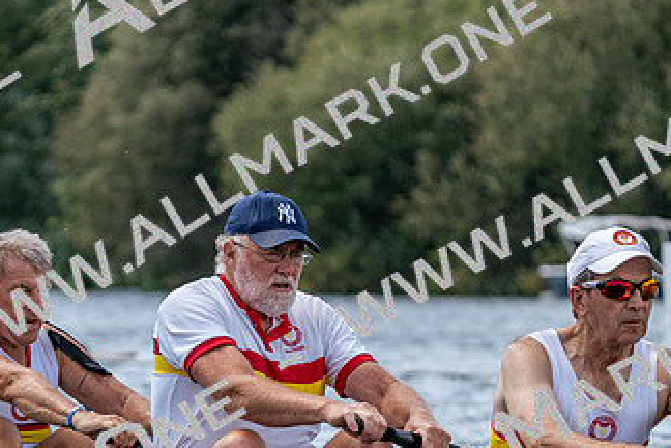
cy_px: 372
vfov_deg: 3.6
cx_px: 184
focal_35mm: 378
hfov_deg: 5.5
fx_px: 7045
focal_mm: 211
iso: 400
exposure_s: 1/2000
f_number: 5.6
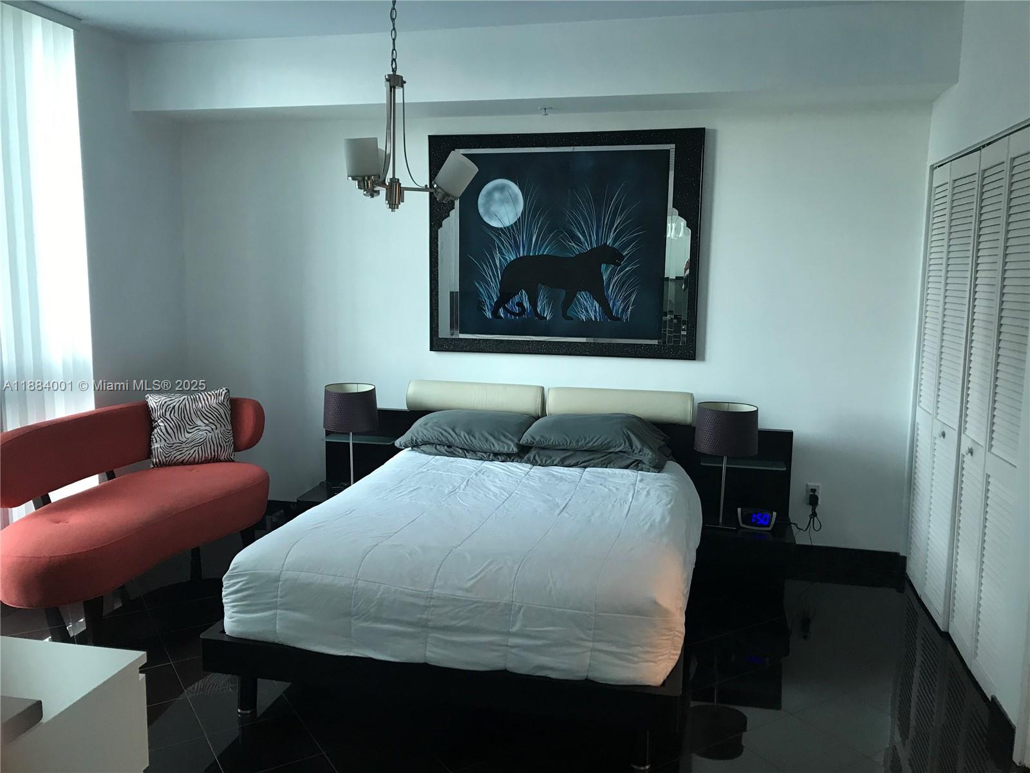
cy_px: 386
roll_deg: -0.5
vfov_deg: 49.7
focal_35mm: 28
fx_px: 833
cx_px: 515
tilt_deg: -8.6
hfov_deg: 63.4
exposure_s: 1/24
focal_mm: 3.99
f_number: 1.8
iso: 40
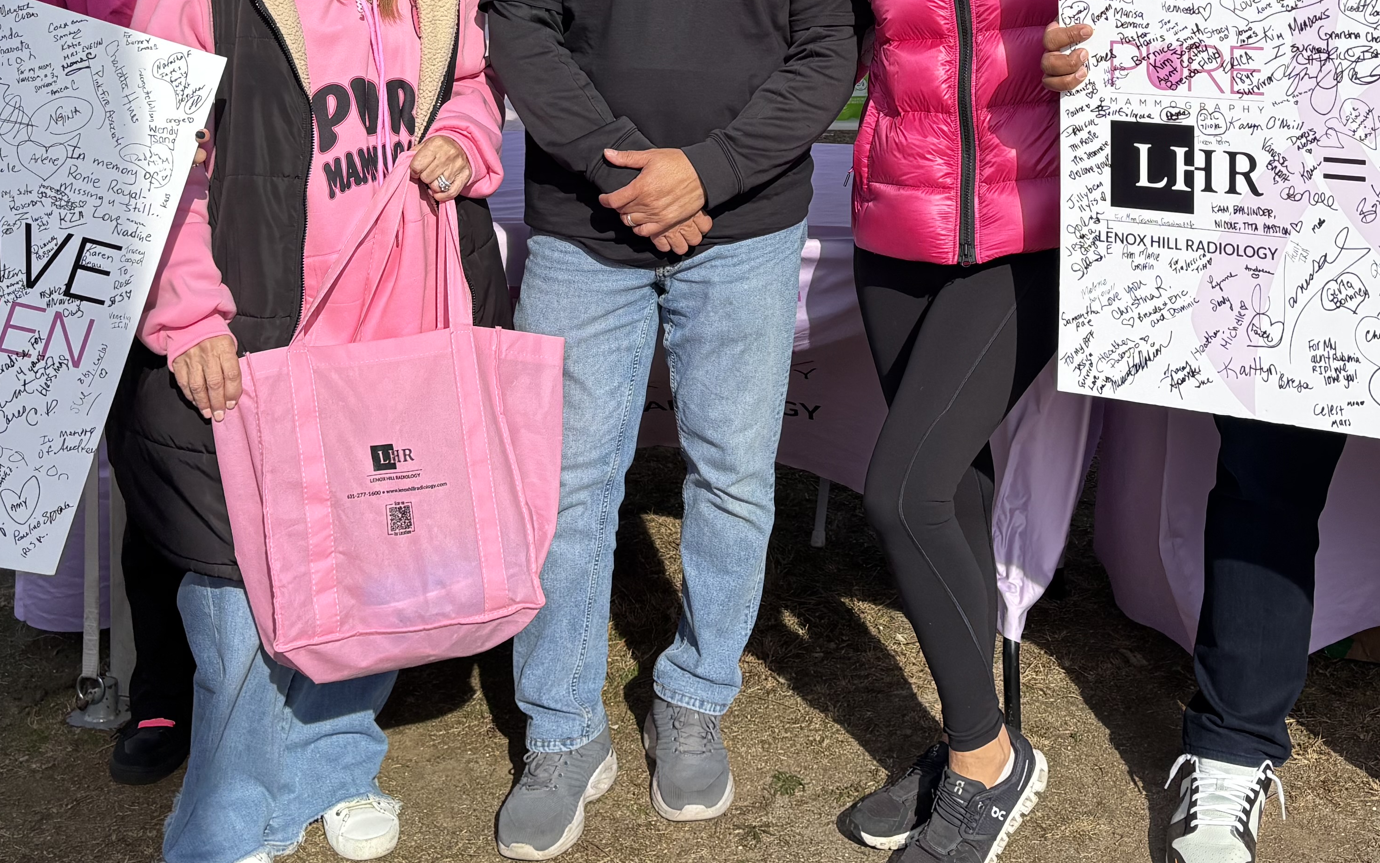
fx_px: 1993
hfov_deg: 38.0
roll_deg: -0.2
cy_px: -52
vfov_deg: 23.1
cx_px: 841
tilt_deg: -5.8
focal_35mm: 53
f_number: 1.6
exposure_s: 1/4630
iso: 50
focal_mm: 5.96
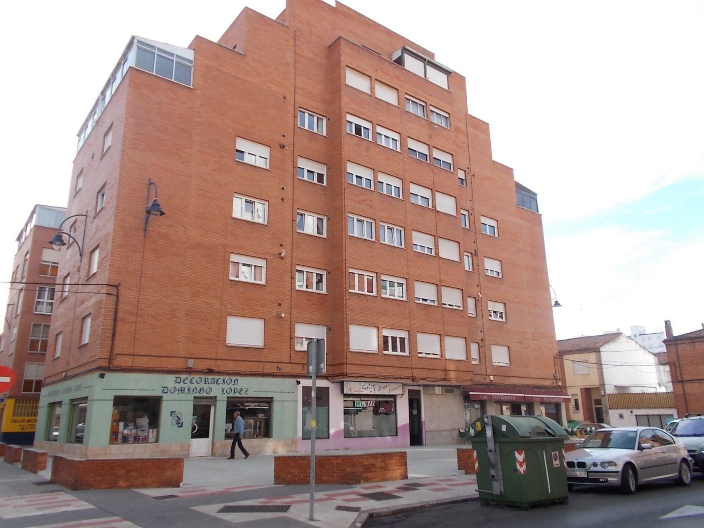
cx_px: 352
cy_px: 264
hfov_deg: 67.3
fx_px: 529
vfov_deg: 53.1
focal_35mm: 26
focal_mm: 4.6
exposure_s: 1/400
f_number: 3.2
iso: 80
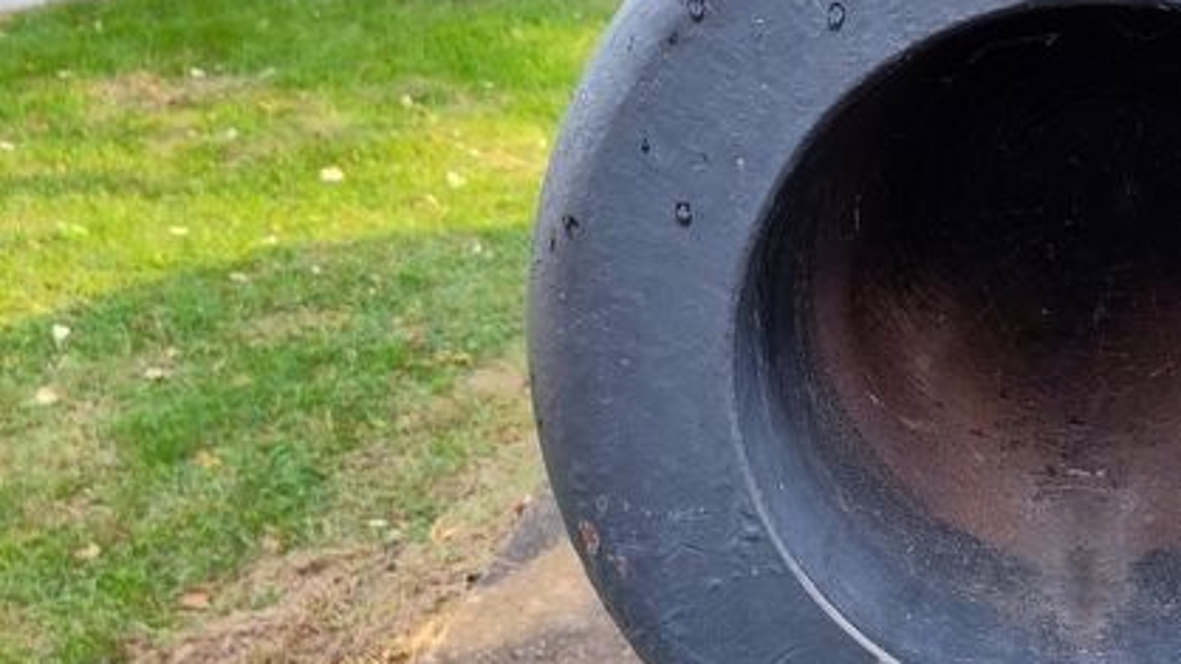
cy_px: 410
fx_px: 1503
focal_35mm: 48
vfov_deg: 24.9
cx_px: 975
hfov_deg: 40.8
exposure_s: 1/200
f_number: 1.8
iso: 114
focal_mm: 5.56
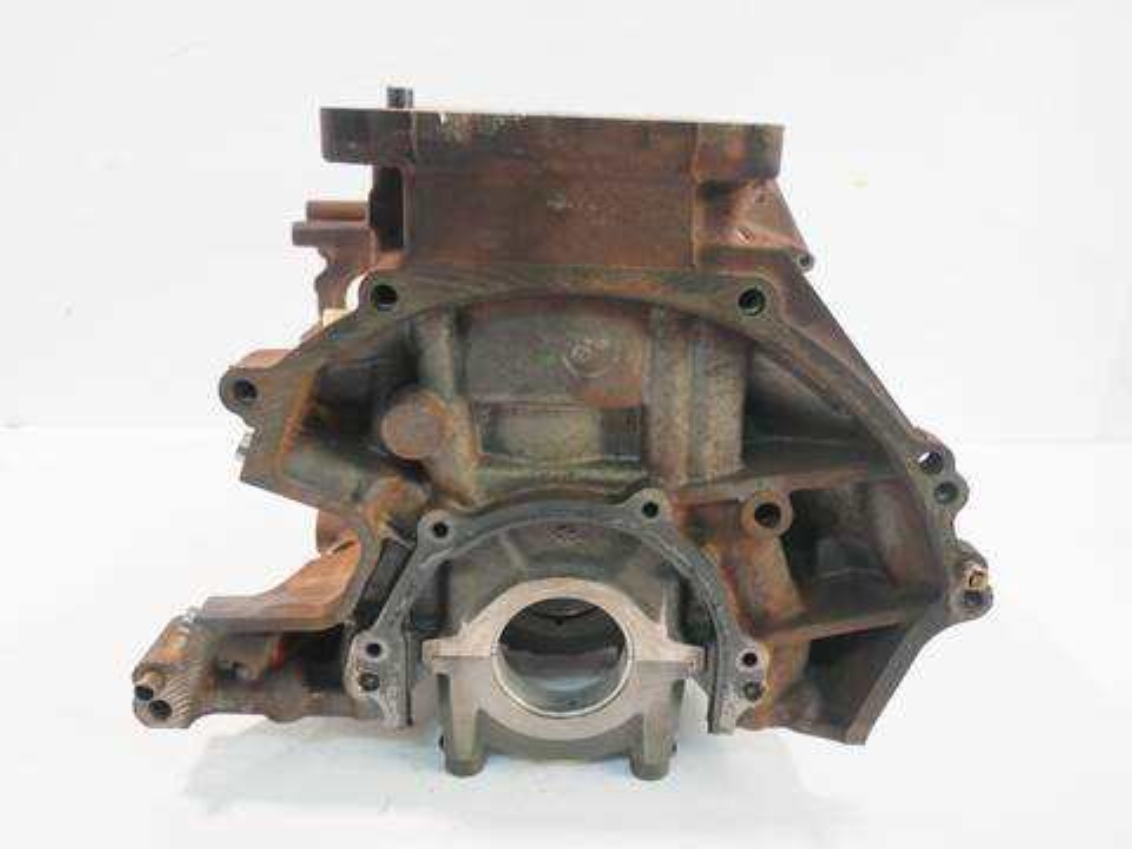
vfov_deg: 46.8
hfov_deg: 60.0
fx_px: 981
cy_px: 424
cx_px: 566
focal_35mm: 30
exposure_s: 1/60
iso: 640
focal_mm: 15
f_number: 3.7
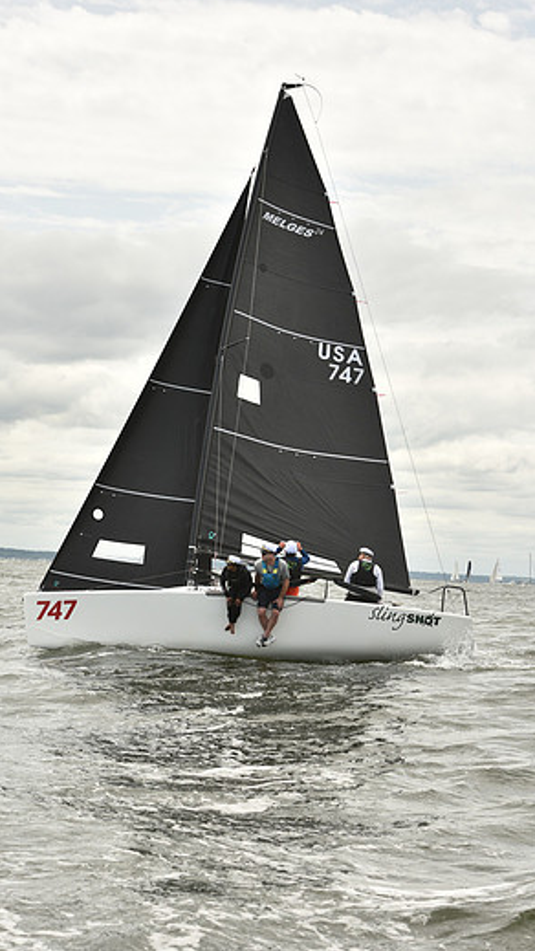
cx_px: 235
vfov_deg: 25.9
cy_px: 502
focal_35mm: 82
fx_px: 2068
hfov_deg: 14.7
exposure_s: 1/800
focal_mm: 70
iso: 250
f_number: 7.1
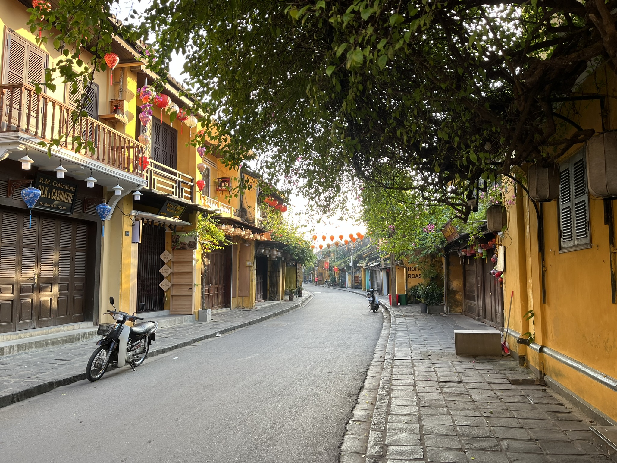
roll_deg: +0.5
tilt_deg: +5.3
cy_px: 232
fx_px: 463
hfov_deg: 67.3
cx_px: 308
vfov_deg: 53.1
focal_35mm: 26
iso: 32
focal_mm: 5.1
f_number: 1.6
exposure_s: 1/146
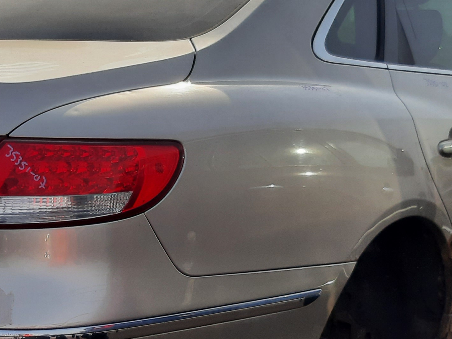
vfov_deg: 20.1
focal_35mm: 73
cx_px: 143
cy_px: 200
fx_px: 953
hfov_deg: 26.5
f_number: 1.7
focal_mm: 3.92
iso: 40
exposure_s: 1/2370
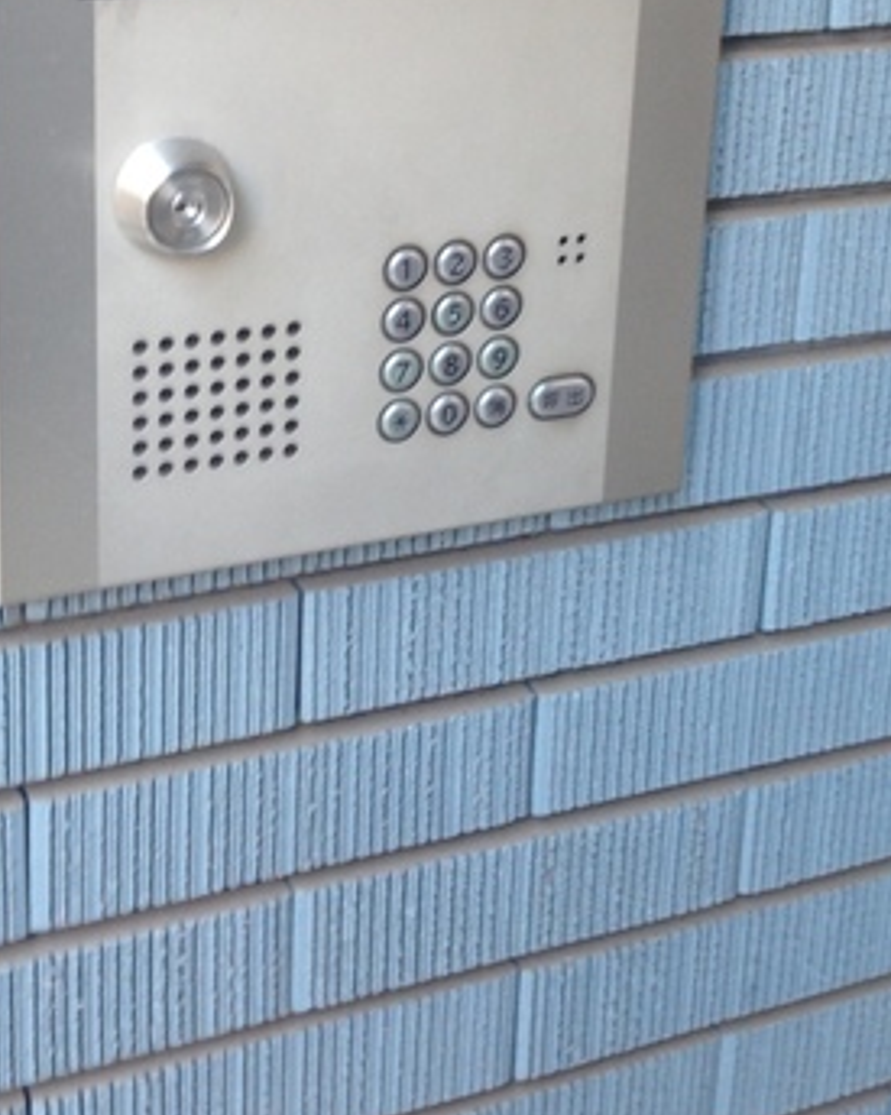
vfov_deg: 30.4
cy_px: 162
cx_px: 295
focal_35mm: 60
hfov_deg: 25.2
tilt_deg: -14.7
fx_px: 1979
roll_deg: -0.8
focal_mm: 4.12
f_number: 2.4
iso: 50
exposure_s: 1/20
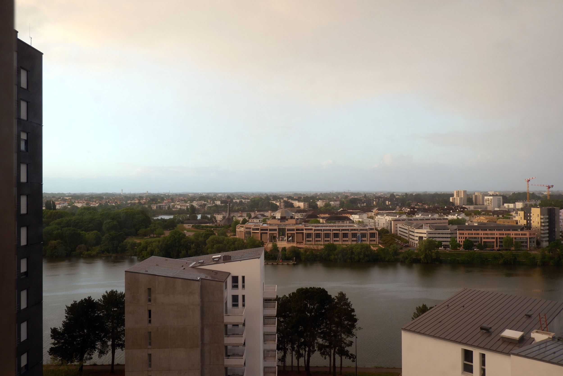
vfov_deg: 45.0
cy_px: 188
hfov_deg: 63.6
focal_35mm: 29
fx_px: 454
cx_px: 282
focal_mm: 19.2
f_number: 4
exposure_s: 1/100
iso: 200
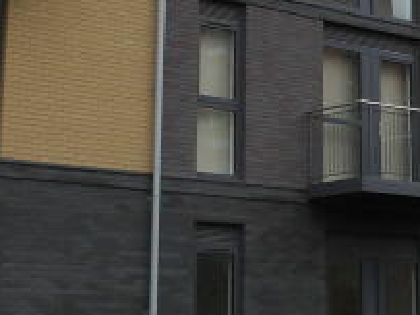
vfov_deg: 11.9
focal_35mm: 121
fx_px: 1467
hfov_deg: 16.1
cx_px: 379
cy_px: -102
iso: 100
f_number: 4.1
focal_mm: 4.3
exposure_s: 1/96
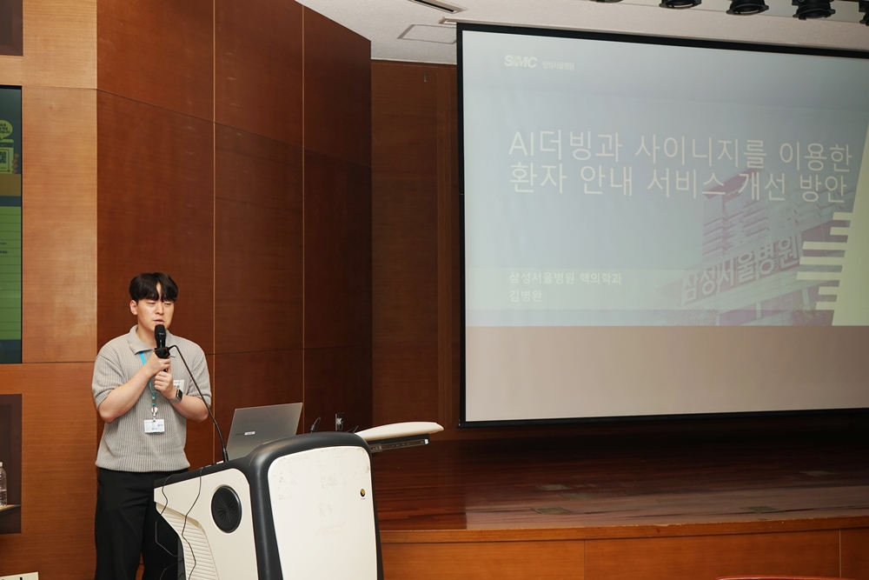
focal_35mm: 44
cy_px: 290
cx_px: 434
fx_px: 1062
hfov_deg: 44.5
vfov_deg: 30.5
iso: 400
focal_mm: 44
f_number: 6.3
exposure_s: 1/125
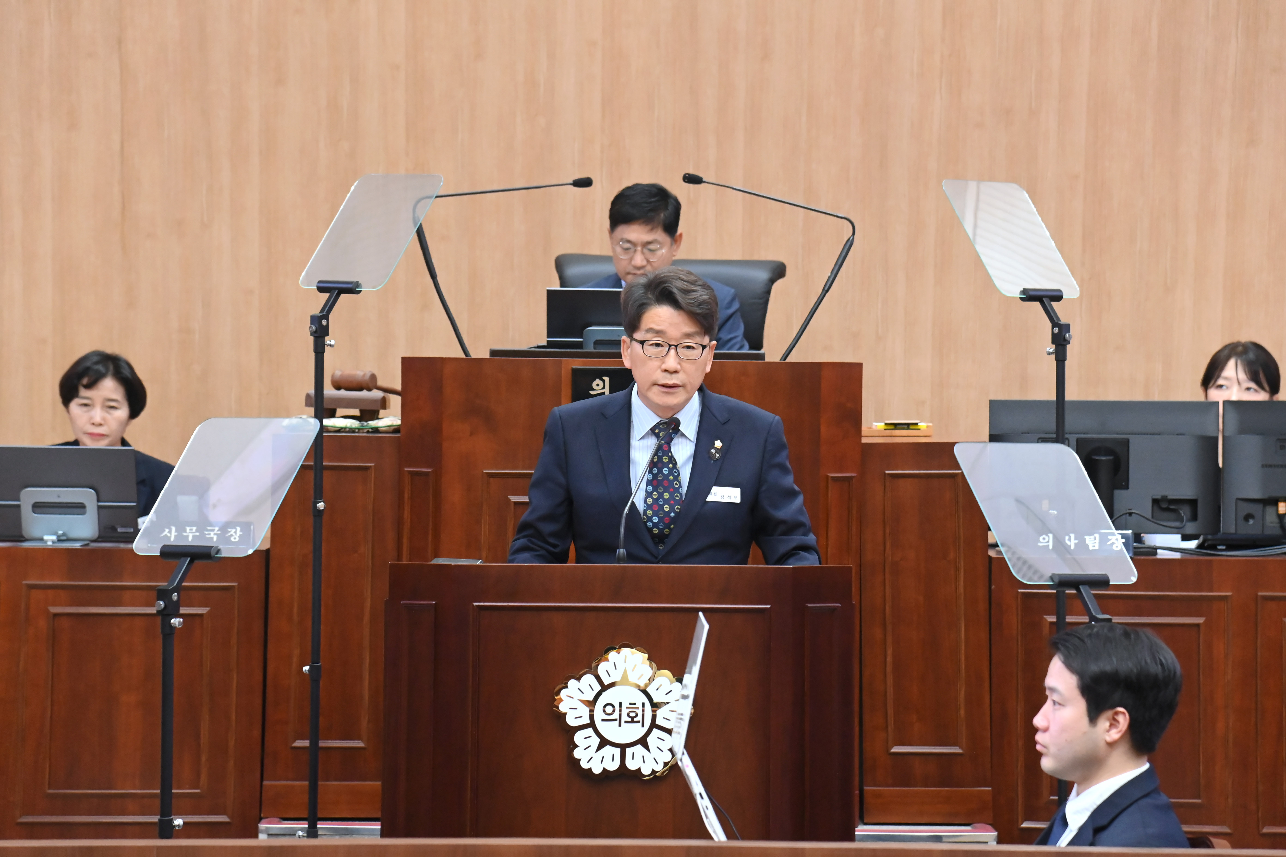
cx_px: 643
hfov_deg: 17.1
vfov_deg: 11.4
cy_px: 428
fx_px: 4286
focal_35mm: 120
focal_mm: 120
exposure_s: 1/200
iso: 8000
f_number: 5.6
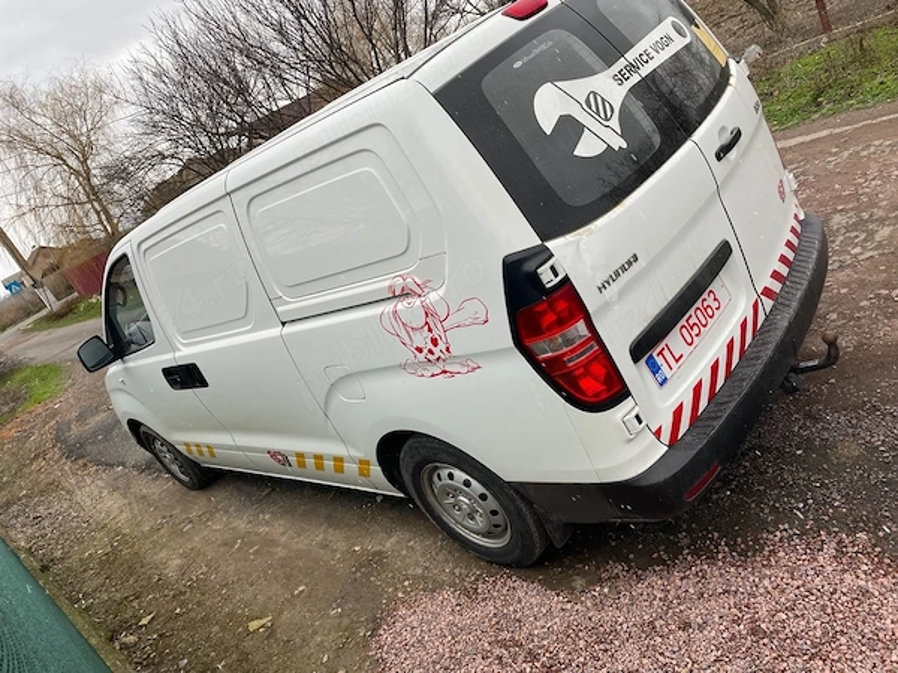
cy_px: 336
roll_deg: +28.7
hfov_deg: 67.3
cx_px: 449
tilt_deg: -17.9
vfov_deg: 53.1
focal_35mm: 26
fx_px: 674
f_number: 1.6
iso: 32
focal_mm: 4.2
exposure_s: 1/298
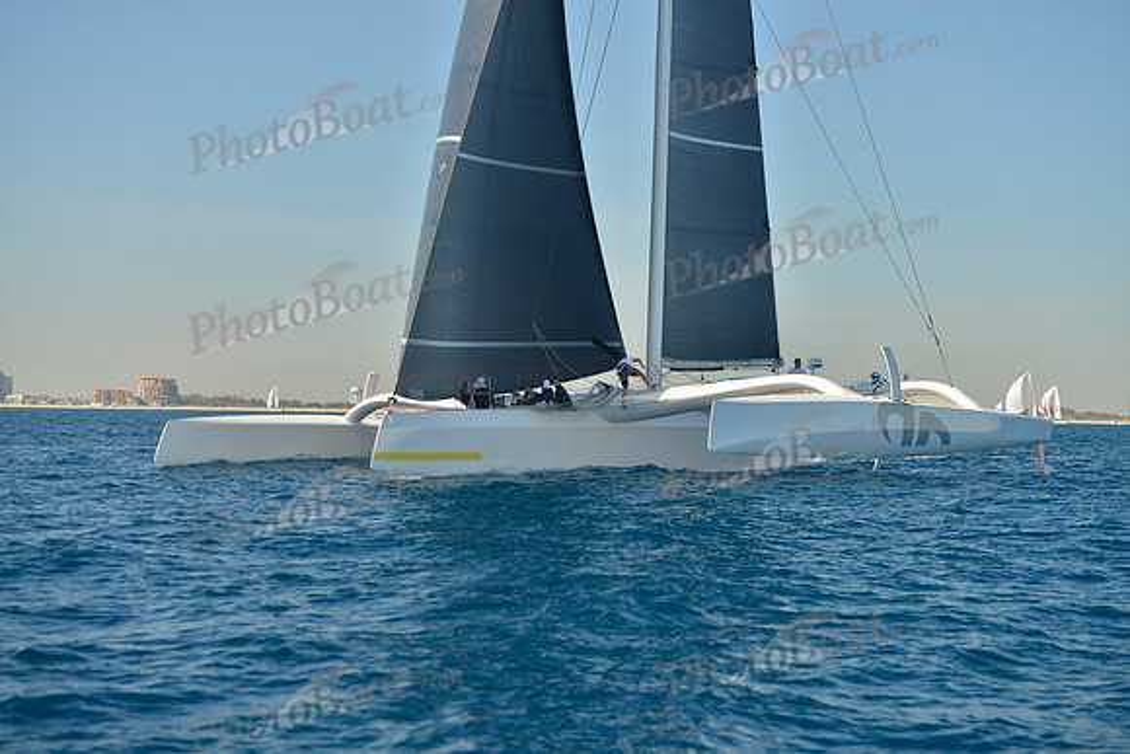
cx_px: 565
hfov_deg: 28.8
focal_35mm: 70
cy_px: 377
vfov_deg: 19.5
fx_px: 2198
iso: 200
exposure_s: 1/640
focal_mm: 70
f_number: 5
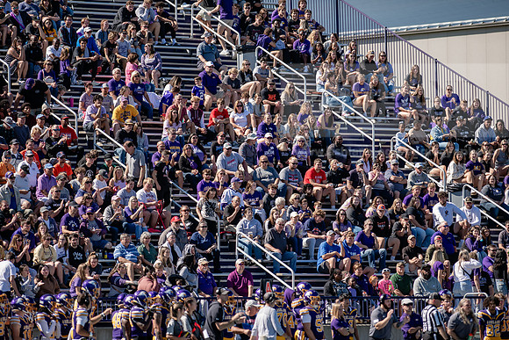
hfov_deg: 6.9
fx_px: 4242
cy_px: 170
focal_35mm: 300
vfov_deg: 4.6
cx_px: 254
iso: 160
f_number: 3.5
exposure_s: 1/1250
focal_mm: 300
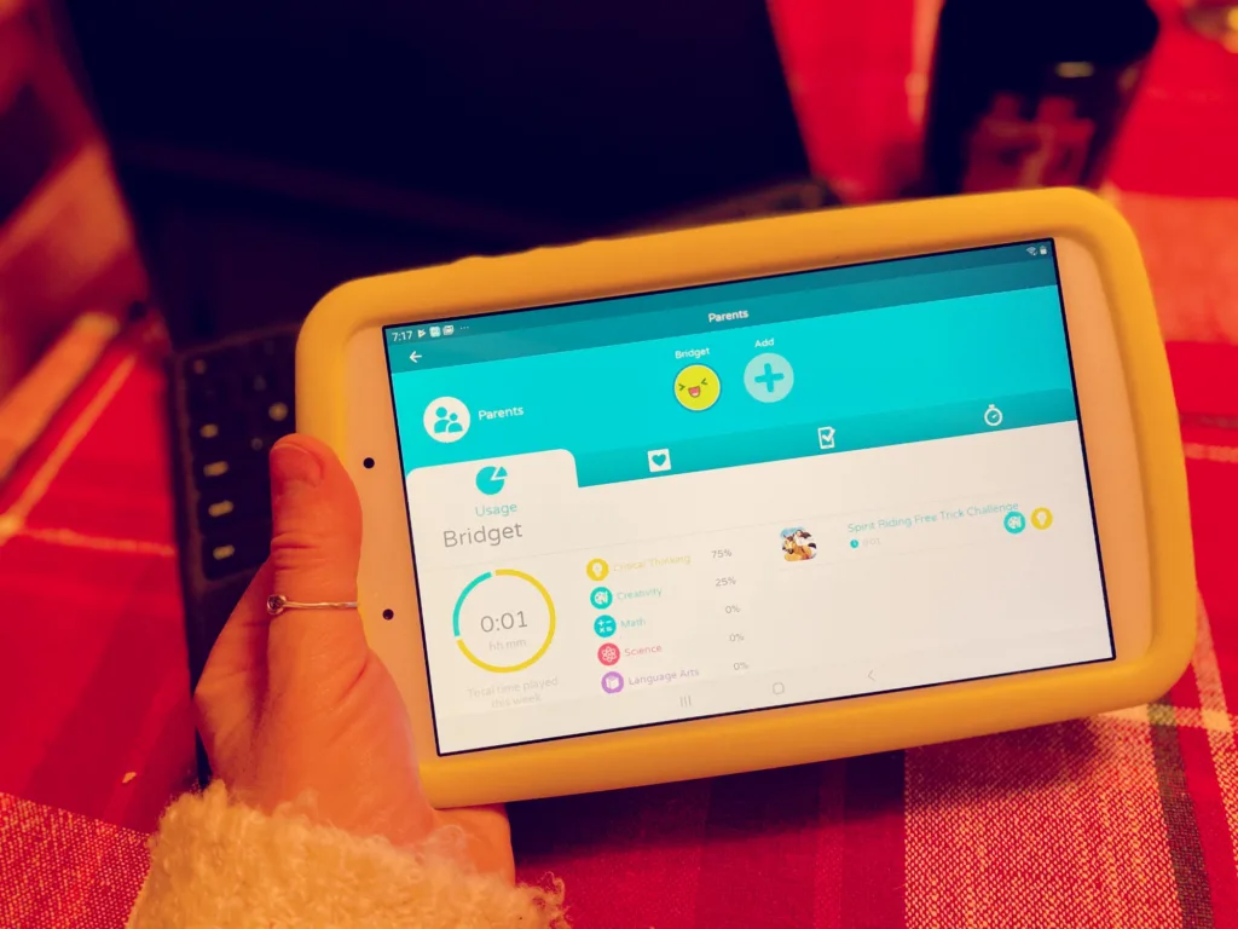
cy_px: 464
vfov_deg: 53.1
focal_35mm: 26
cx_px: 619
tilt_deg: -50.2
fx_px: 930
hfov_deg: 67.3
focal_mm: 4.25
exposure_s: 1/60
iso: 100
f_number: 1.8
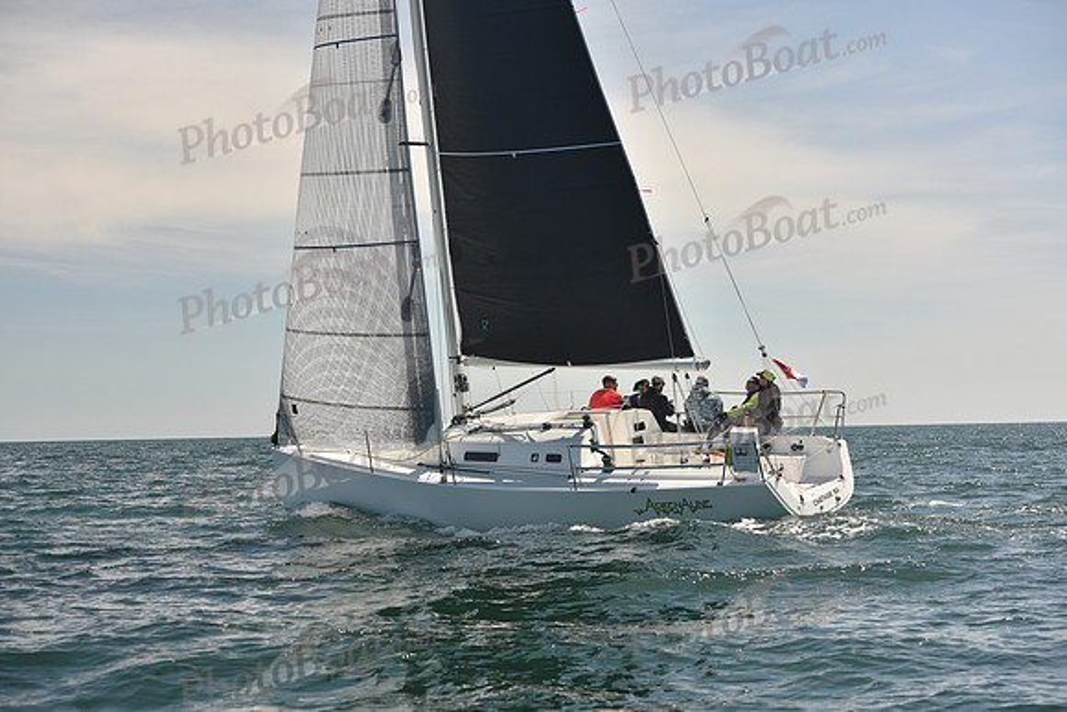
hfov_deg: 28.8
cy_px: 356
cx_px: 534
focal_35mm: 70
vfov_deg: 19.5
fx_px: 2075
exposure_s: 1/640
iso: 250
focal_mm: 70
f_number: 5.6
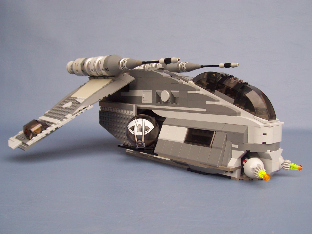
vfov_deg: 38.7
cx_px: 156
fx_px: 333
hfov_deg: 50.1
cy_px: 117
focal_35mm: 37
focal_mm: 5.6
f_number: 2.8
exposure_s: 1/125
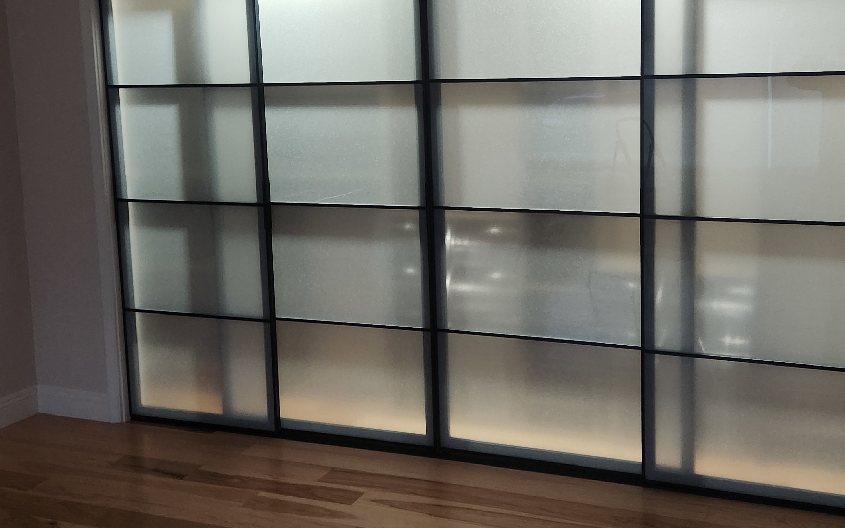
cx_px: 512
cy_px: 194
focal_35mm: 39
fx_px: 898
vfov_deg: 32.6
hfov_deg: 50.0
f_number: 1.8
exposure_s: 1/24
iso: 640
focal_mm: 5.4
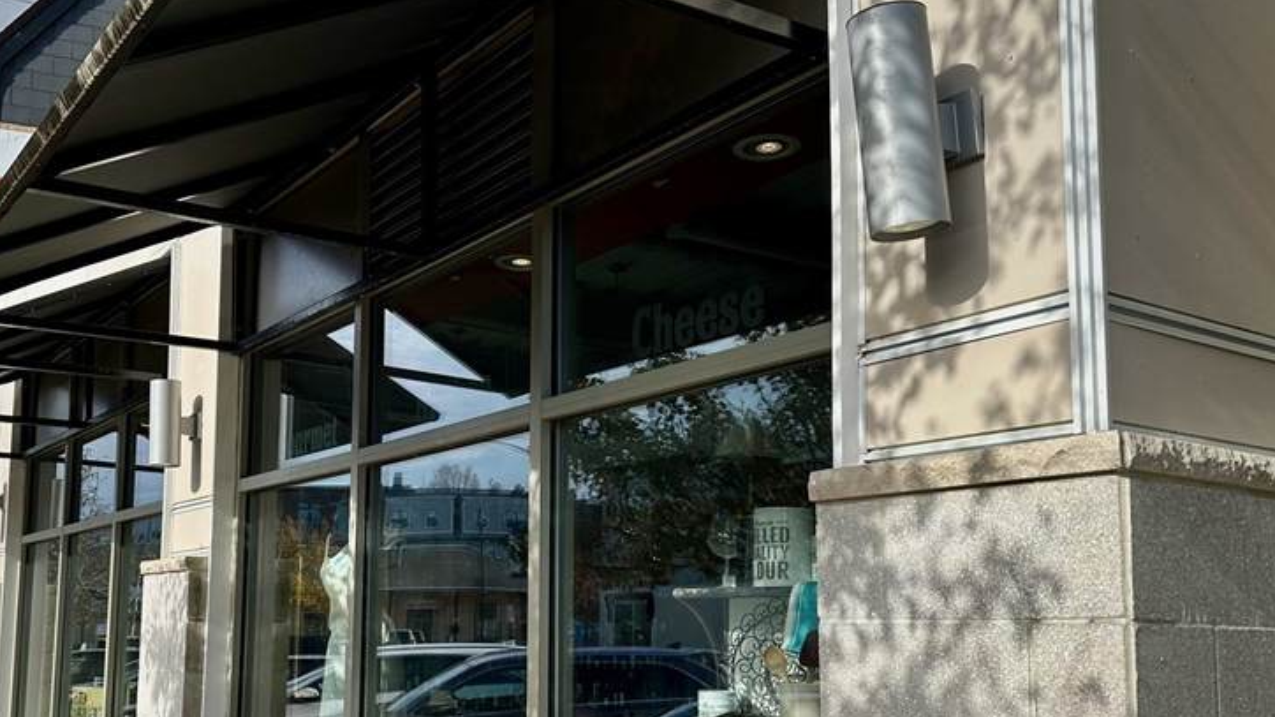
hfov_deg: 53.5
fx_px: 1251
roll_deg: -0.7
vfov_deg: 31.6
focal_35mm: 37
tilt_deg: +3.2
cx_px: 491
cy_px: 500
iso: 80
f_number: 1.78
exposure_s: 1/3247
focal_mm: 6.86
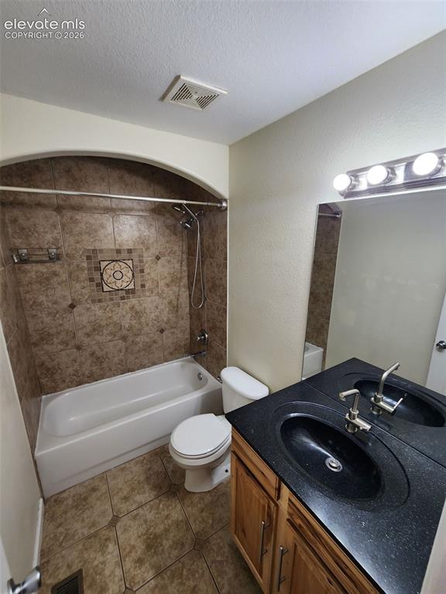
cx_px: 223
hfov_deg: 89.9
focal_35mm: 13
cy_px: 297
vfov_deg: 106.2
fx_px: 223
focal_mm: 2.2
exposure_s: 1/60
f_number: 2.2
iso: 80
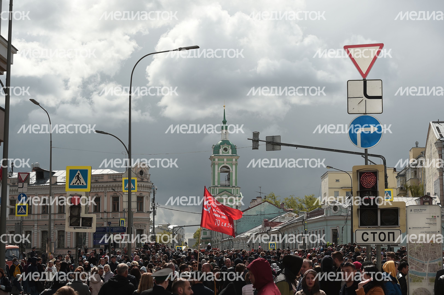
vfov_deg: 19.4
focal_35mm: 70
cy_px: 148
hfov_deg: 28.9
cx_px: 222
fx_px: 863
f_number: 7.1
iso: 100
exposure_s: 1/500
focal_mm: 70
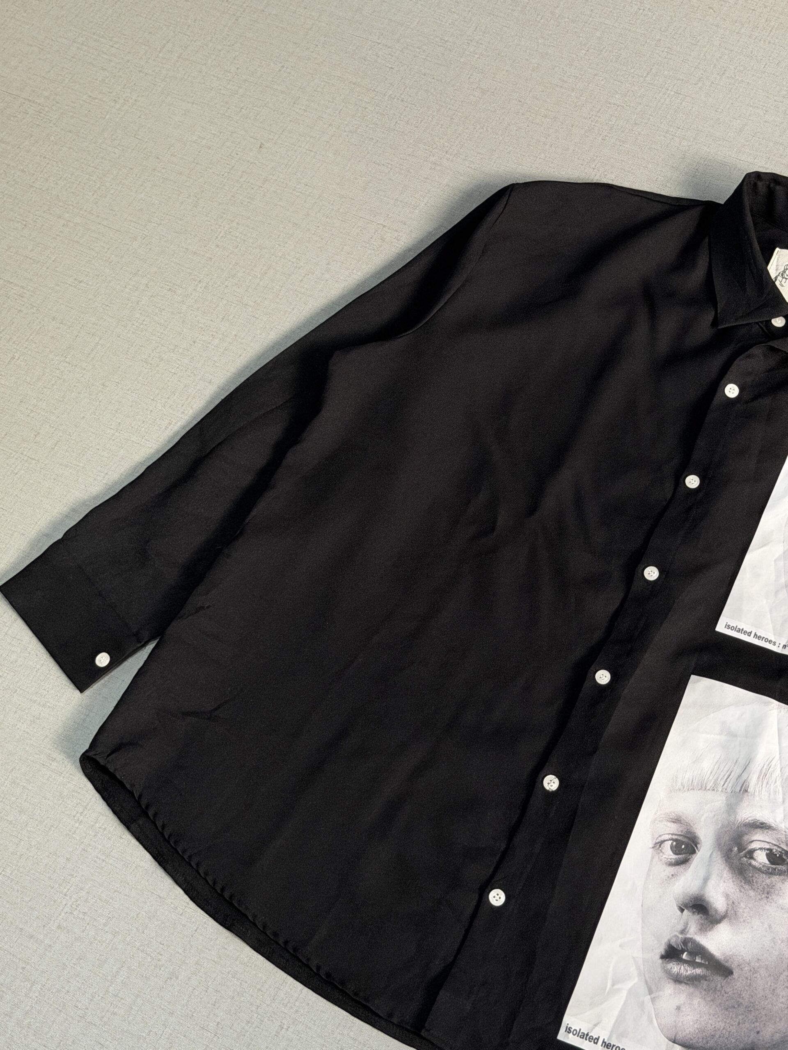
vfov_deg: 39.7
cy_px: 525
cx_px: 394
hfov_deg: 30.3
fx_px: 1457
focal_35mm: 48
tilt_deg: -56.6
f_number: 1.78
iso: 100
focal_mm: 6.76
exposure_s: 1/100
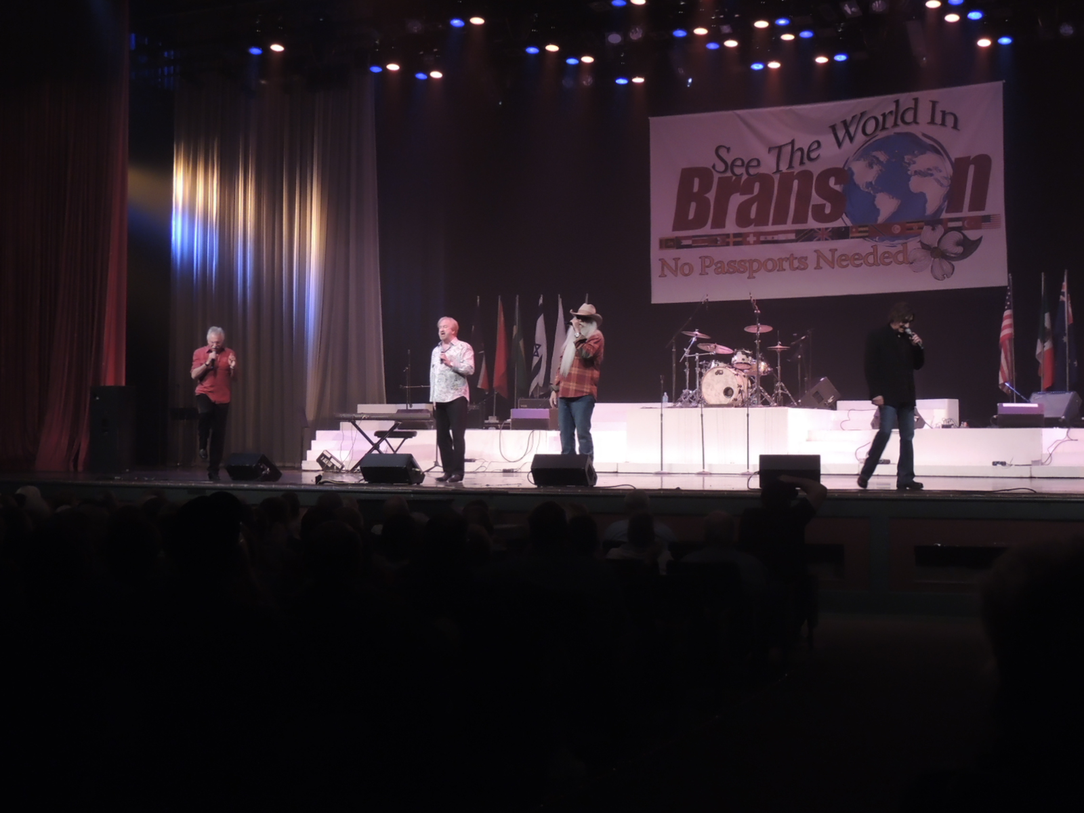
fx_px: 1566
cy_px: 406
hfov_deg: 38.2
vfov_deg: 29.1
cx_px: 542
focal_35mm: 50
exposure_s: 1/50
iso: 560
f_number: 3.6
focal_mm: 8.9
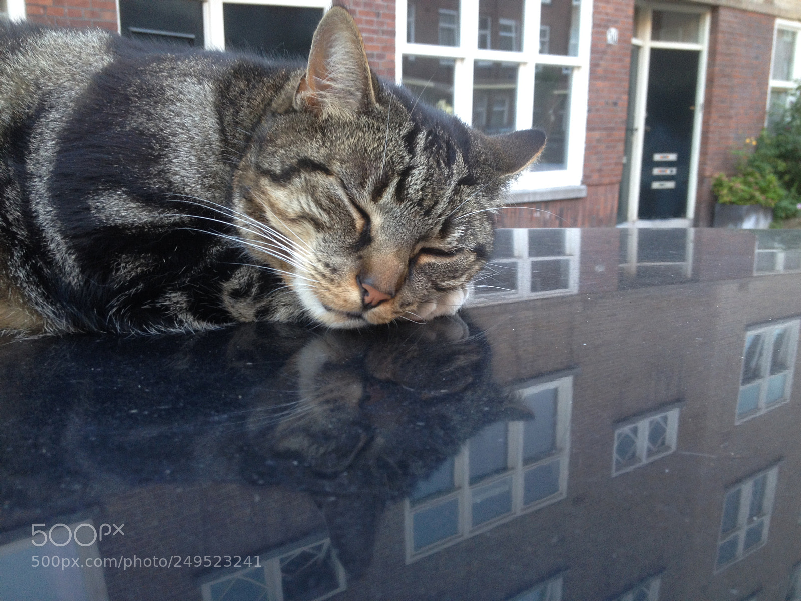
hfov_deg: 52.6
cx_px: 400
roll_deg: +0.0
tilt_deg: -14.4
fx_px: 810
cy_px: 300
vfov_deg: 40.7
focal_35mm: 35
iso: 64
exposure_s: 1/20
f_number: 2.4
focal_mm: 4.28
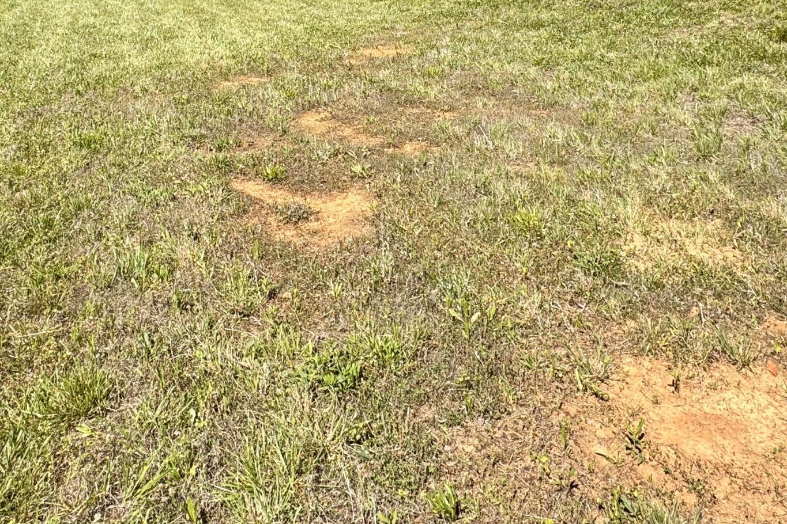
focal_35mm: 32
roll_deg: -0.8
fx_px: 700
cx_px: 408
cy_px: 39
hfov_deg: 58.7
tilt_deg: -8.1
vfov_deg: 38.0
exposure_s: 1/1078
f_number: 2.2
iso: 40
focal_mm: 2.22
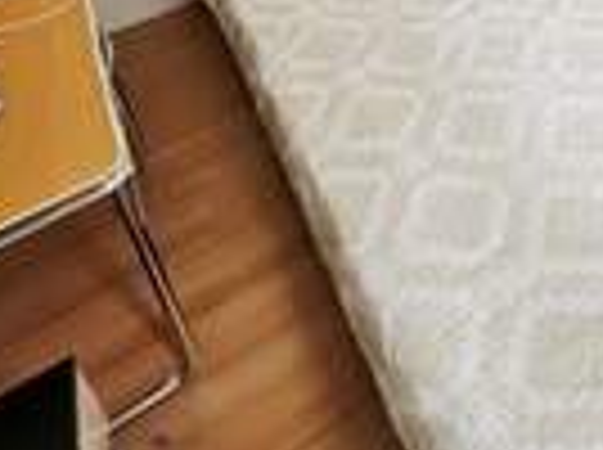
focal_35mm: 37
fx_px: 643
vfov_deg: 29.2
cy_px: -169
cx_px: 608
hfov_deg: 43.0
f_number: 2.2
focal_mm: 1.7
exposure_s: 1/50
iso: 100
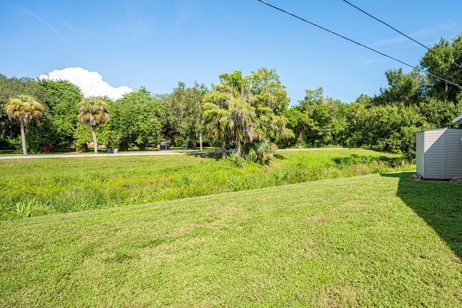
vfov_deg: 67.3
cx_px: 276
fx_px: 231
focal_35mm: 18
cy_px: 145
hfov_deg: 88.9
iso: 100
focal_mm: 14
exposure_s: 1/500
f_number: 4
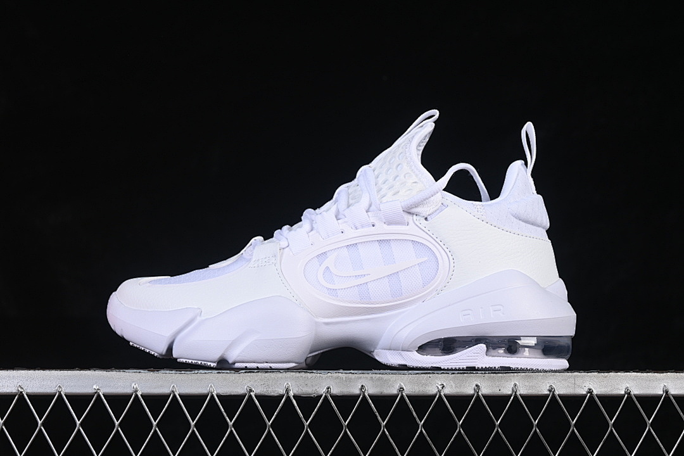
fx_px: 1425
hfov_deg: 27.0
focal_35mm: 75
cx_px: 342
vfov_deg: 18.2
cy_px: 228
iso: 160
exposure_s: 1/100
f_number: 8
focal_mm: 50
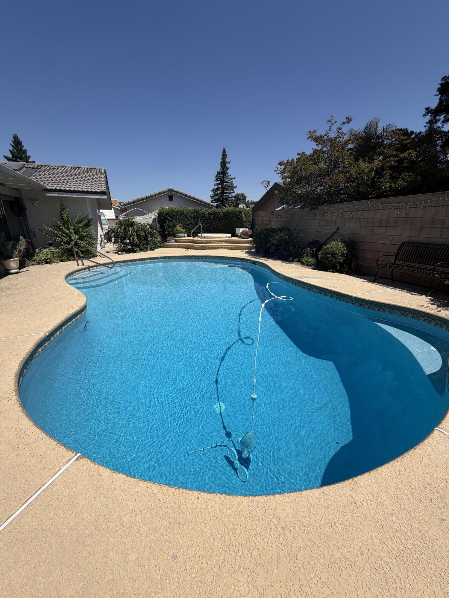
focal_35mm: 14
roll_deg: +0.3
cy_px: 299
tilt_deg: -17.2
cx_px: 224
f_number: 2.2
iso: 20
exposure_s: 1/1189
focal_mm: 2.22
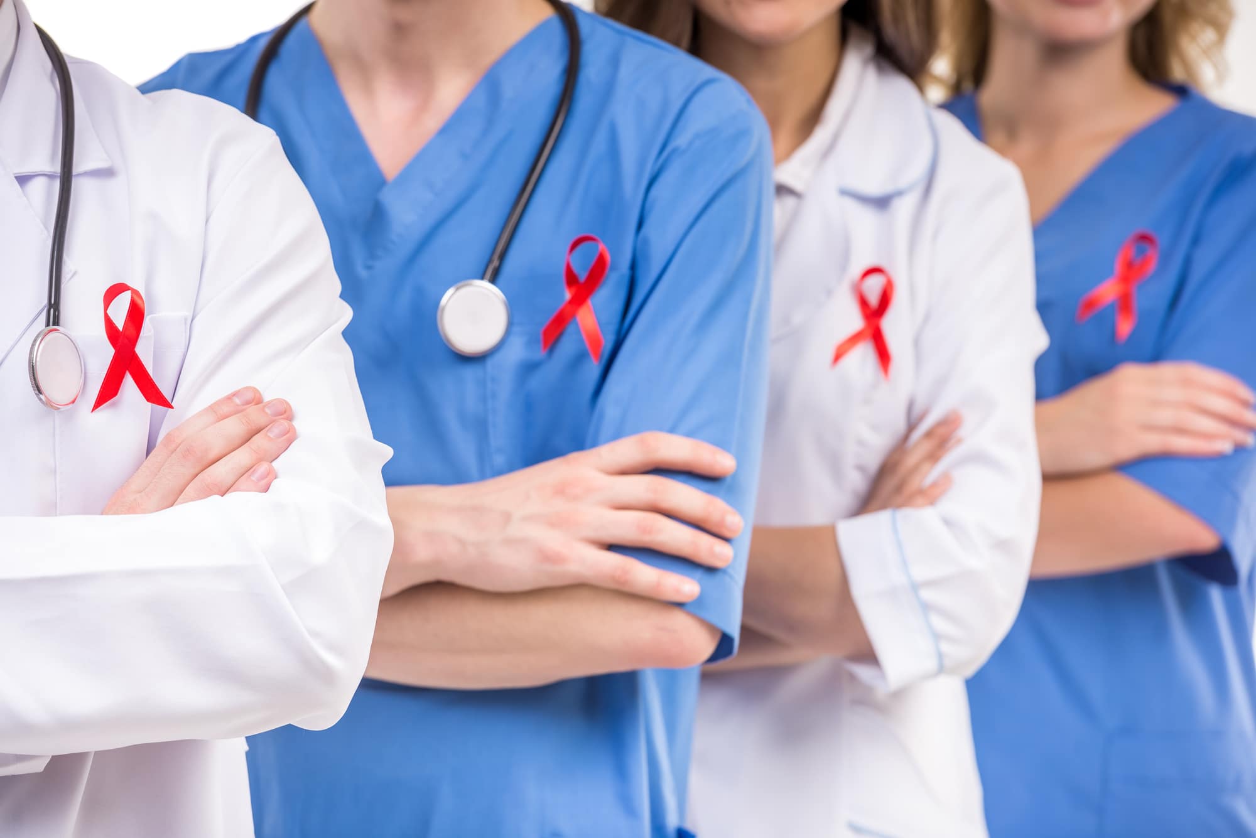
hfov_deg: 11.1
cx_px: 628
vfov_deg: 7.4
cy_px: 419
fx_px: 6456
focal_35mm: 185
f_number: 5.6
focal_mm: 185
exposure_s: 1/250
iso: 160
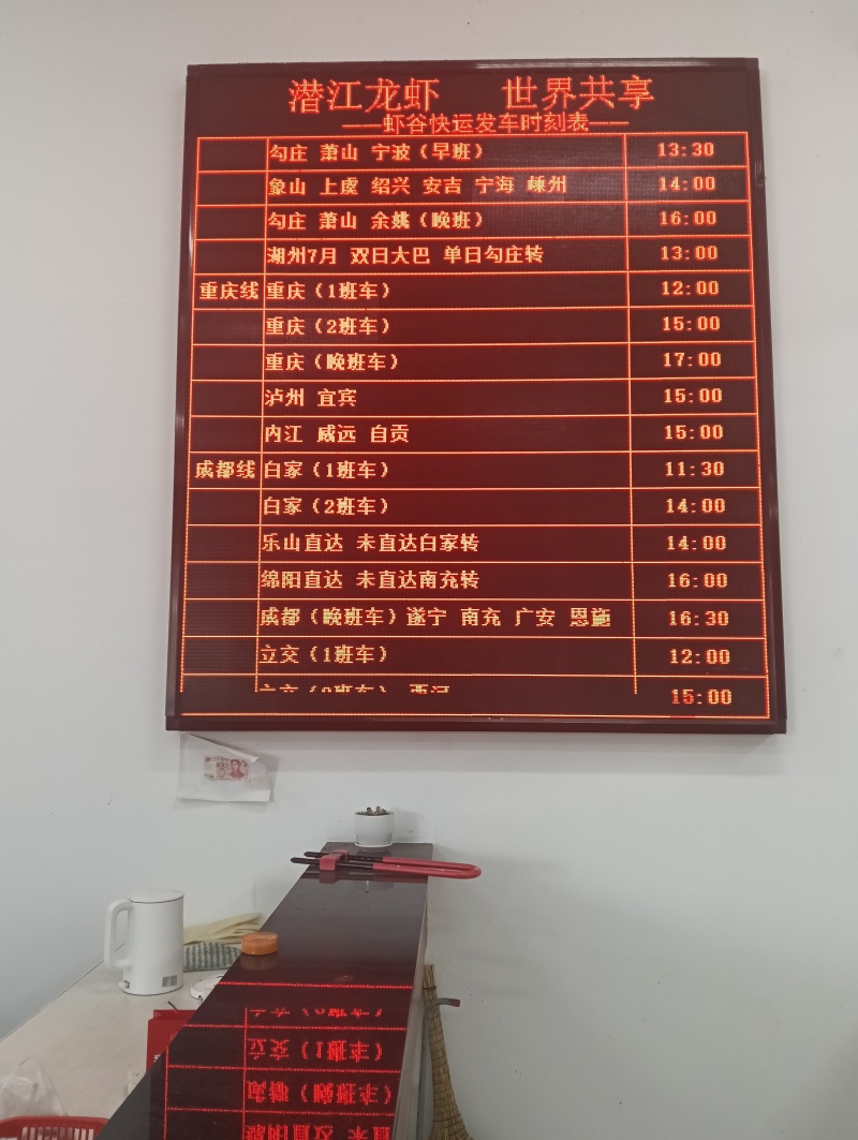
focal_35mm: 27
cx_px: 429
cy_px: 570
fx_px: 890
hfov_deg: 51.5
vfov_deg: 65.3
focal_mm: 3.98
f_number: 1.8
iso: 640
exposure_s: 1/100
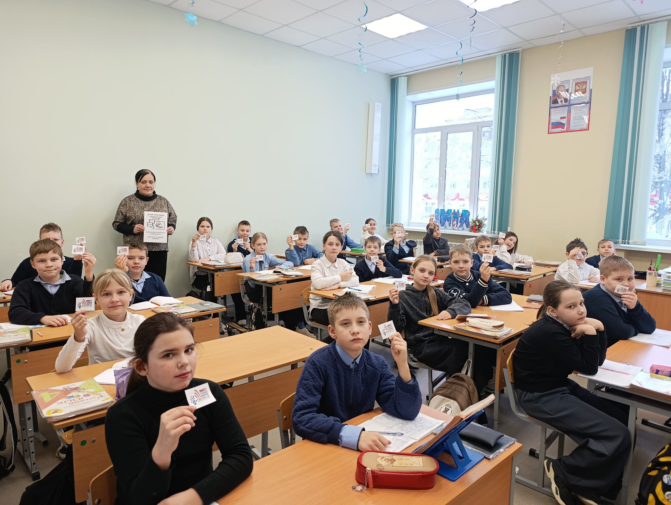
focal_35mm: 23
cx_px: 336
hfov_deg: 73.8
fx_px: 446
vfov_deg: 59.0
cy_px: 252
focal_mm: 6.11
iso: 461
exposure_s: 1/100
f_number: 1.65
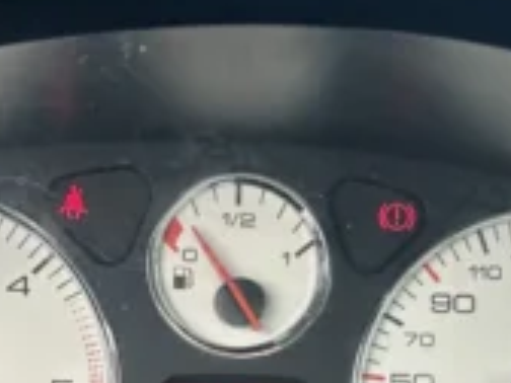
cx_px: 222
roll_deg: -7.0
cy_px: 423
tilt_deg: -22.5
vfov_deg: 15.5
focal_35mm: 93
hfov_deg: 21.1
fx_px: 1373
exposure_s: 1/203
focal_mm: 5.7
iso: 50
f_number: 1.5
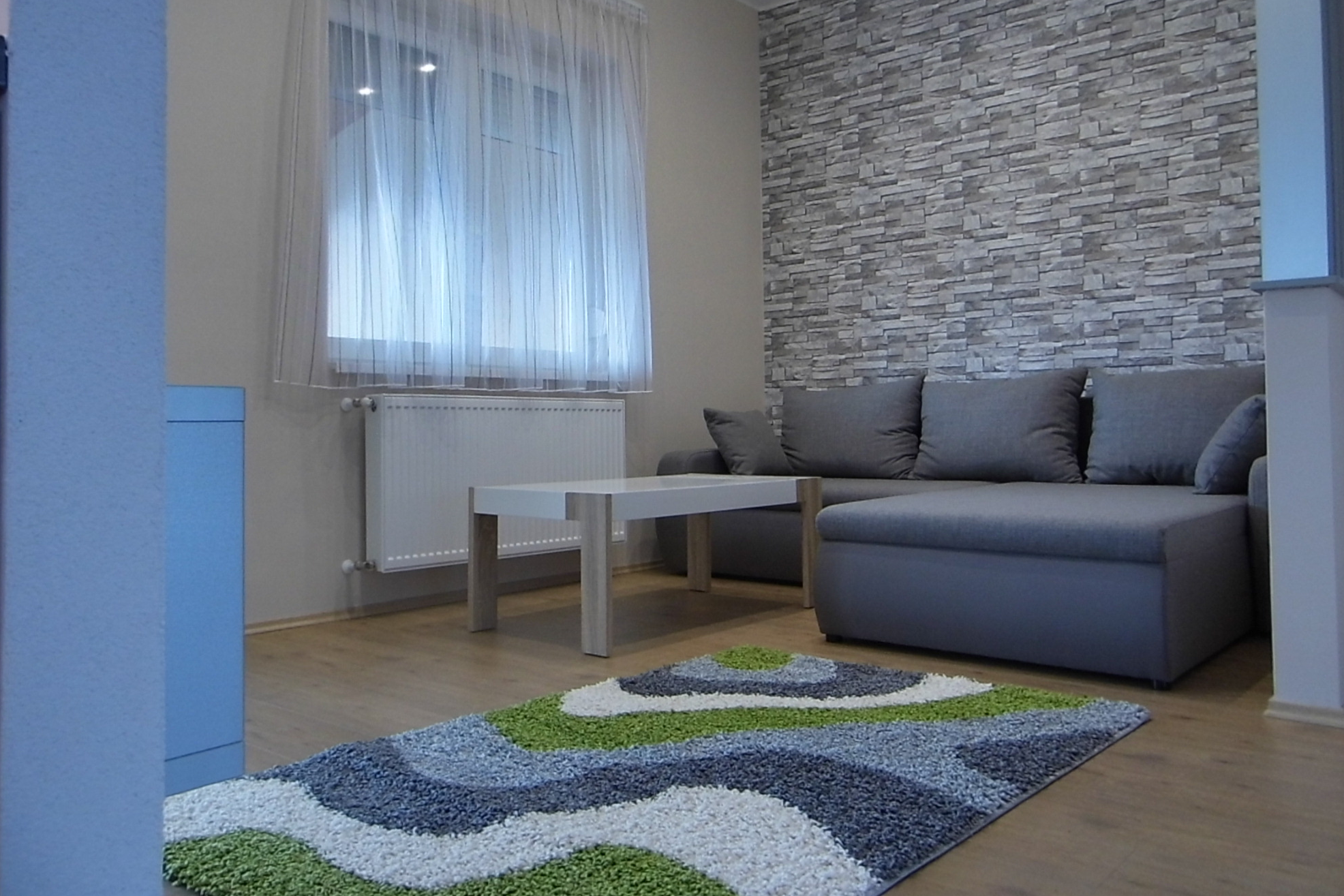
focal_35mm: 27
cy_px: 397
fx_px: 1008
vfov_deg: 47.8
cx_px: 663
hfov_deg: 67.4
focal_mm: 4.5
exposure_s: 1/50
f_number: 3
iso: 100
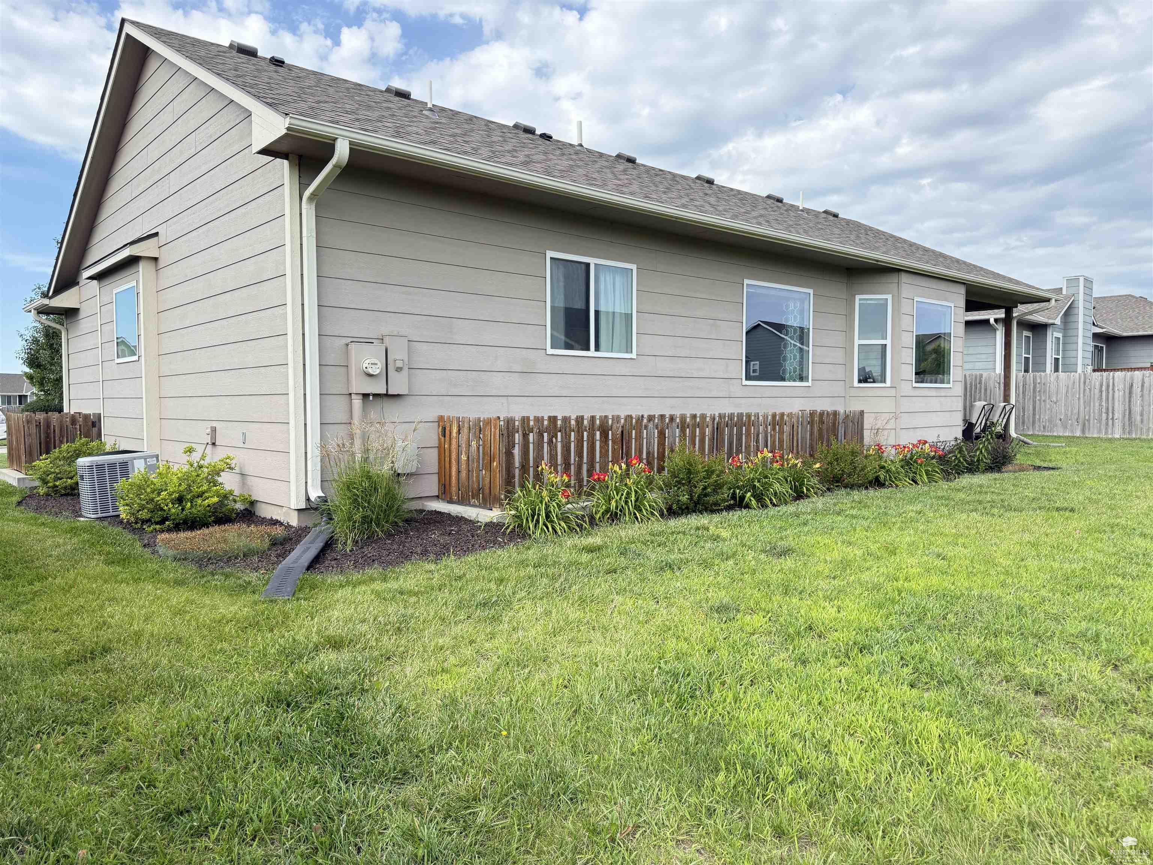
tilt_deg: -2.1
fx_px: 799
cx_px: 576
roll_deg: +0.0
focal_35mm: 24
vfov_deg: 56.8
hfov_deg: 71.6
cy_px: 432
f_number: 1.78
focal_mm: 6.76
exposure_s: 1/1812
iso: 100
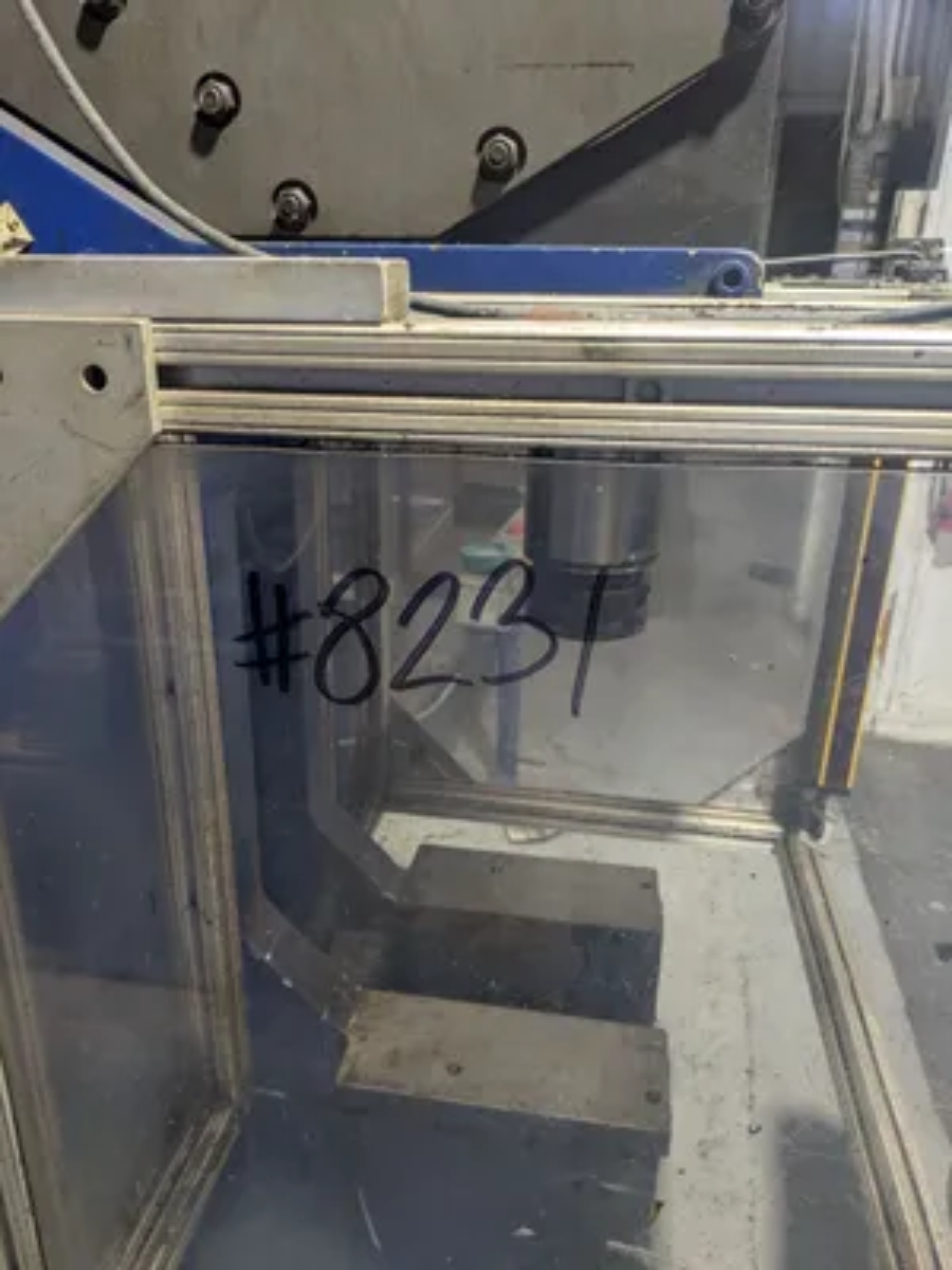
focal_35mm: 25
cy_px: 635
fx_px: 917
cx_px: 476
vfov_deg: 69.4
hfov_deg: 54.9
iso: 159
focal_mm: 5.43
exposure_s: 1/120
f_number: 1.89
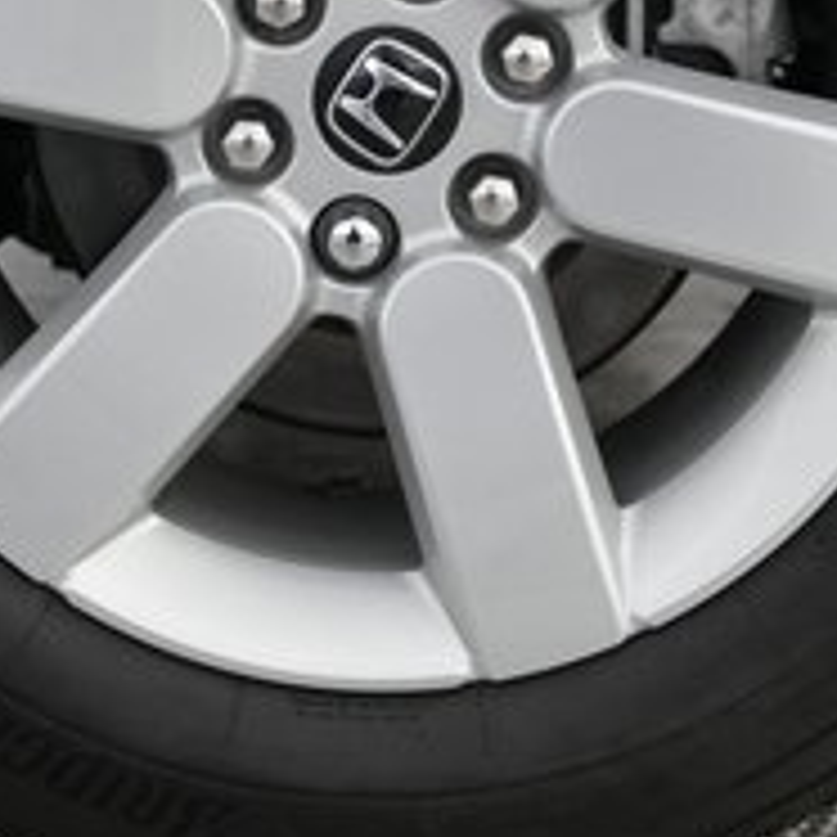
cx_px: 405
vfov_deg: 22.2
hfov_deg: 22.8
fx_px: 2079
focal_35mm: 76
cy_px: 90
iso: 2500
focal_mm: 26
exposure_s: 1/160
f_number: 2.8
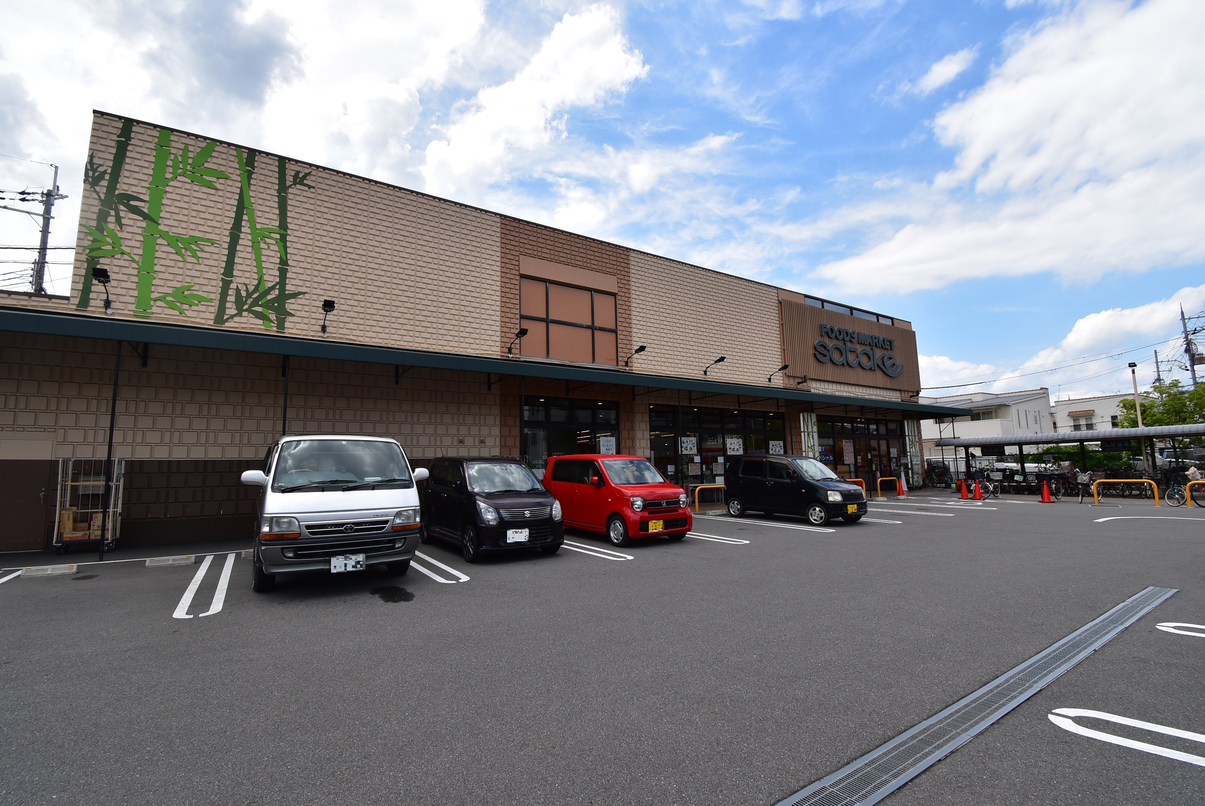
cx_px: 602
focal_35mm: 15
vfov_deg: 77.4
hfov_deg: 100.3
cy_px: 403
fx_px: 502
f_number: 11
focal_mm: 10
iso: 400
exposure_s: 1/500
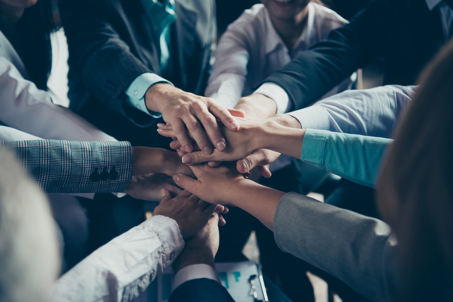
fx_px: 655
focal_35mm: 52
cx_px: 226
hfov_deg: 38.2
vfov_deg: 26.0
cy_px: 151
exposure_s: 1/80
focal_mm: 52
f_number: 2.8
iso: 1000
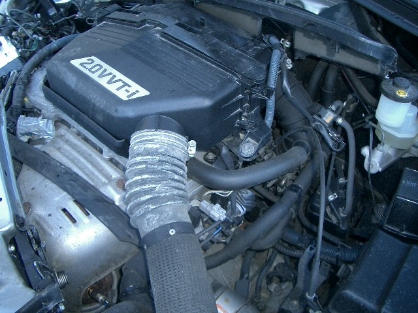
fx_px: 423
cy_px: 156
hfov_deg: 52.6
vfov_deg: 40.7
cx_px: 209
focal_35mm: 35
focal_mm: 5.8
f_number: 2.6
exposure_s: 1/40
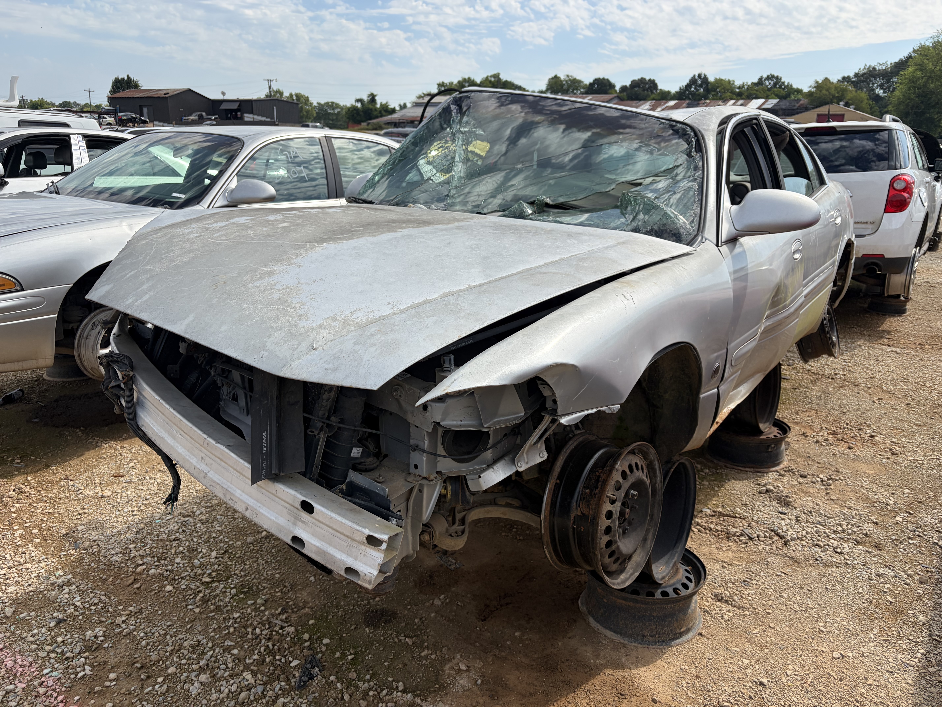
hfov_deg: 67.3
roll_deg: -1.0
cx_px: 471
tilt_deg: -15.8
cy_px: 354
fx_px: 708
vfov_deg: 53.1
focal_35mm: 26
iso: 50
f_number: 1.6
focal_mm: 5.96
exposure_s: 1/3279
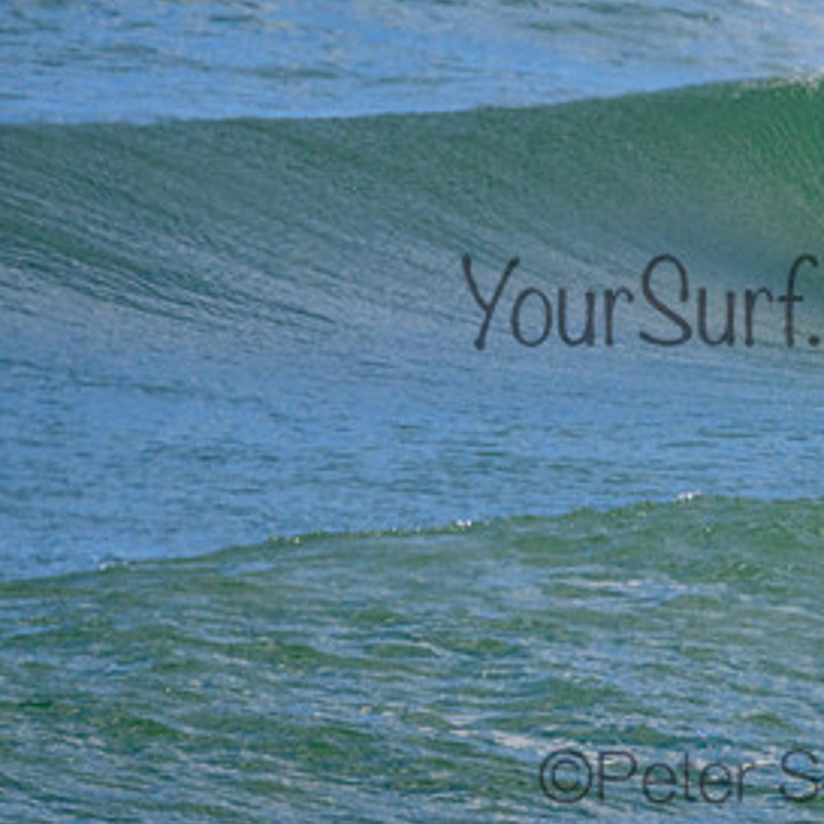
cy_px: 319
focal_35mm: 1986
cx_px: 768
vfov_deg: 0.9
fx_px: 53485
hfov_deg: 0.9
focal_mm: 800
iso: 900
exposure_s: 1/2000
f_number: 11
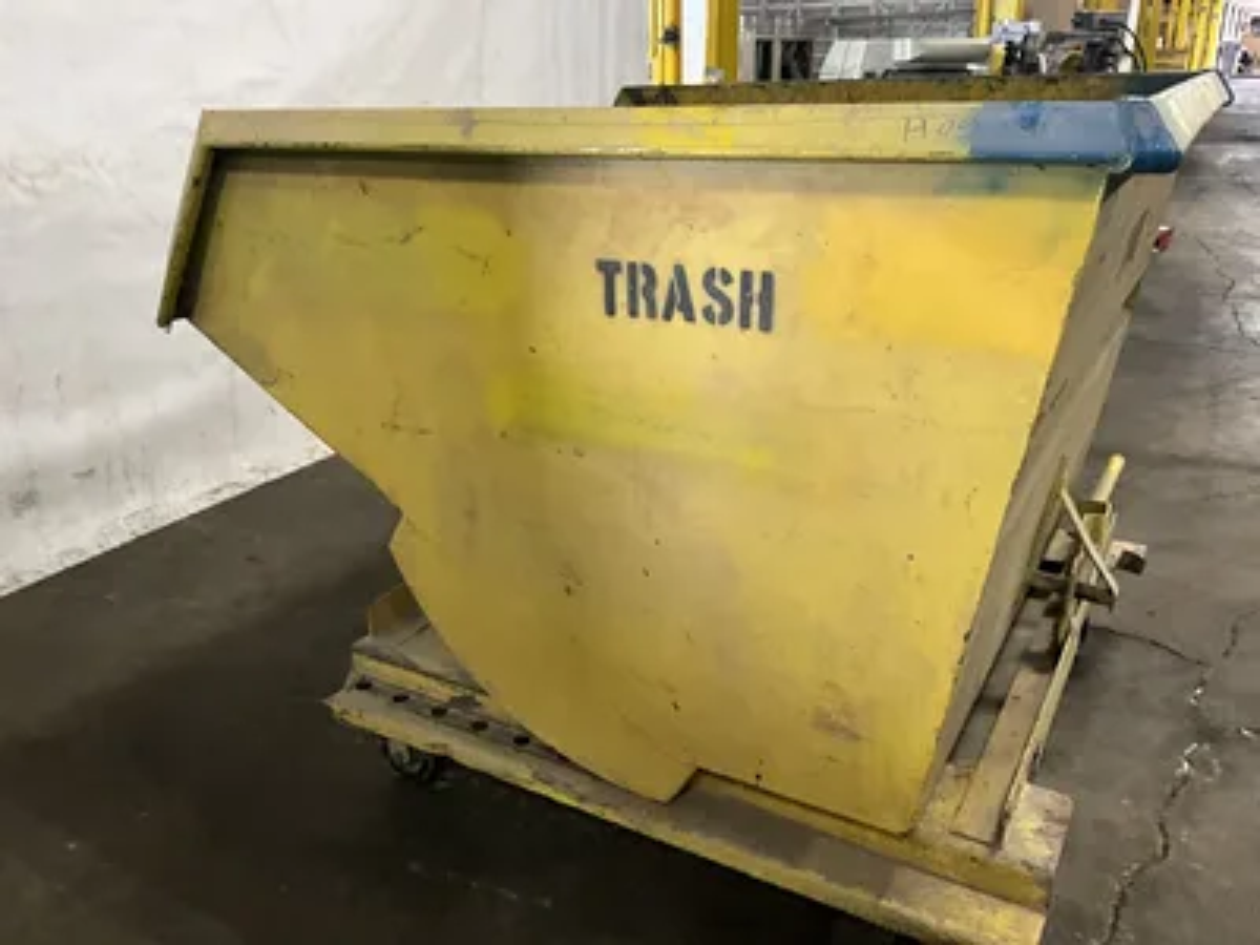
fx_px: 1056
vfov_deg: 48.2
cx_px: 630
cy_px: 472
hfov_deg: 61.7
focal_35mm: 29
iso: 250
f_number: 1.8
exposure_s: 1/60
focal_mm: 3
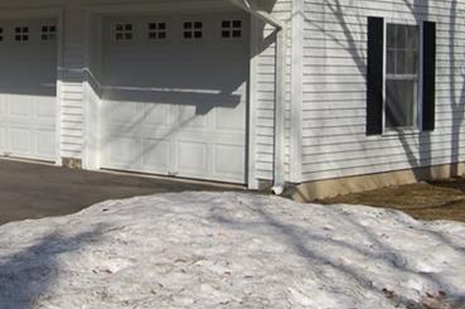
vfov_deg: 17.8
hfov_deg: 26.4
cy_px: 28
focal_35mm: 75
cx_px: 81
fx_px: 967
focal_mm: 18
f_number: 10
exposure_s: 1/400
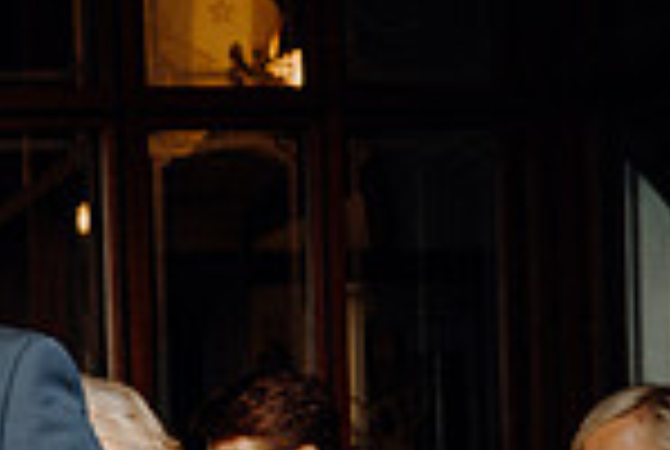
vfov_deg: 13.2
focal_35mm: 101
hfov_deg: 18.8
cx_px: -184
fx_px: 1883
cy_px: 574
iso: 400
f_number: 3.5
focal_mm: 26
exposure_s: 1/200
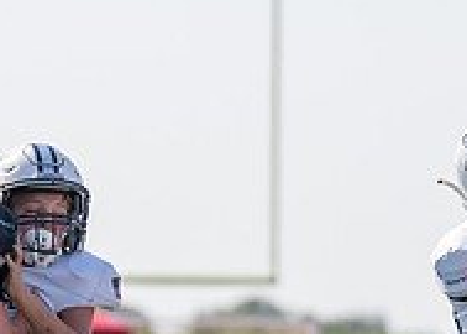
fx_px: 5915
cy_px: 405
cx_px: 410
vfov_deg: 3.2
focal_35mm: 446
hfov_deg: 4.5
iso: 100
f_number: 2.8
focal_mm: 112
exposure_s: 1/2000
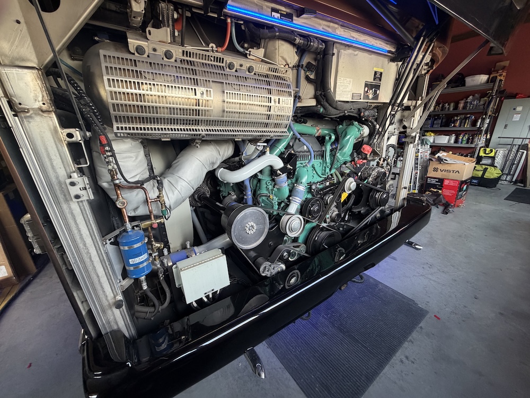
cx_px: 265
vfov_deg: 85.7
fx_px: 214
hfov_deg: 102.1
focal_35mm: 14
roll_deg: +1.8
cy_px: 199
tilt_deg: -18.6
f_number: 2.2
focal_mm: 2.22
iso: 250
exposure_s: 1/100
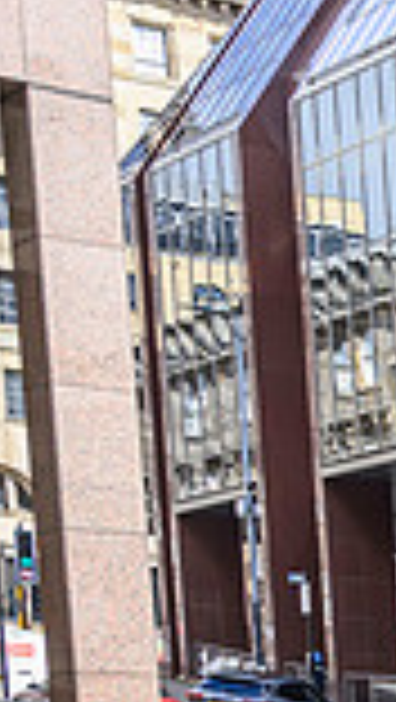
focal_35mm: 134
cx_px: 1740
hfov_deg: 6.6
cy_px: 1074
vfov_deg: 14.8
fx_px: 2496
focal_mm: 25.5
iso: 500
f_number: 4.5
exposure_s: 1/1000
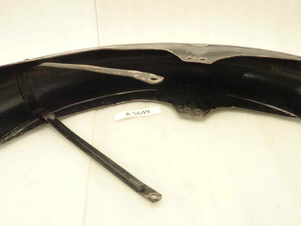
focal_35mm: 34
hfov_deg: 53.9
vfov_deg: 41.8
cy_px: 108
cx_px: 154
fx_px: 296
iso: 125
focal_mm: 4.1
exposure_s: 1/13
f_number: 3.3
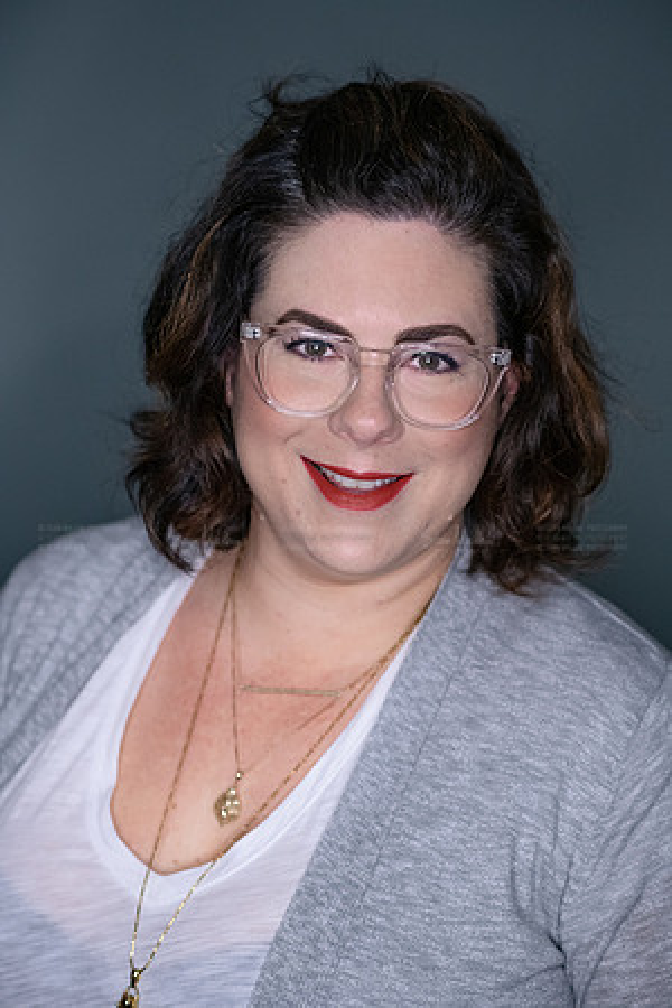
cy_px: 504
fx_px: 2380
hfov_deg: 16.1
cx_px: 336
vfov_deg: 23.9
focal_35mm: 85
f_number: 3.2
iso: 1600
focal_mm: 85
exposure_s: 1/160
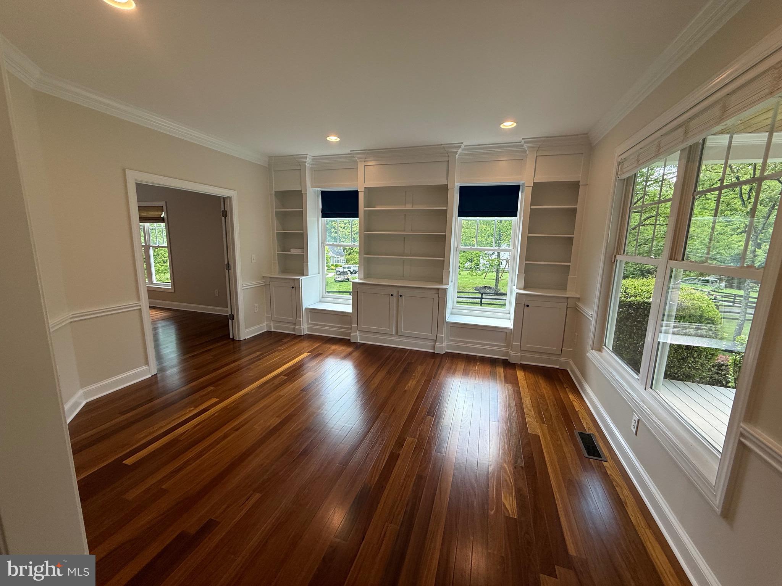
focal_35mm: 14
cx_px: 391
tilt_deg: -8.5
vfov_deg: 85.7
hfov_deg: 102.1
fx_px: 316
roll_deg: -0.5
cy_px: 293
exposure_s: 1/120
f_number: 2.2
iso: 80
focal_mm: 2.22
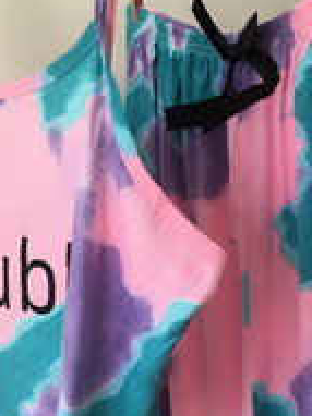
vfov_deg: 24.0
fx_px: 975
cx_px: 277
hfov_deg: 17.9
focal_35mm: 81
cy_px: 293
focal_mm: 4.15
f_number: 2.2
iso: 32
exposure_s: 1/33
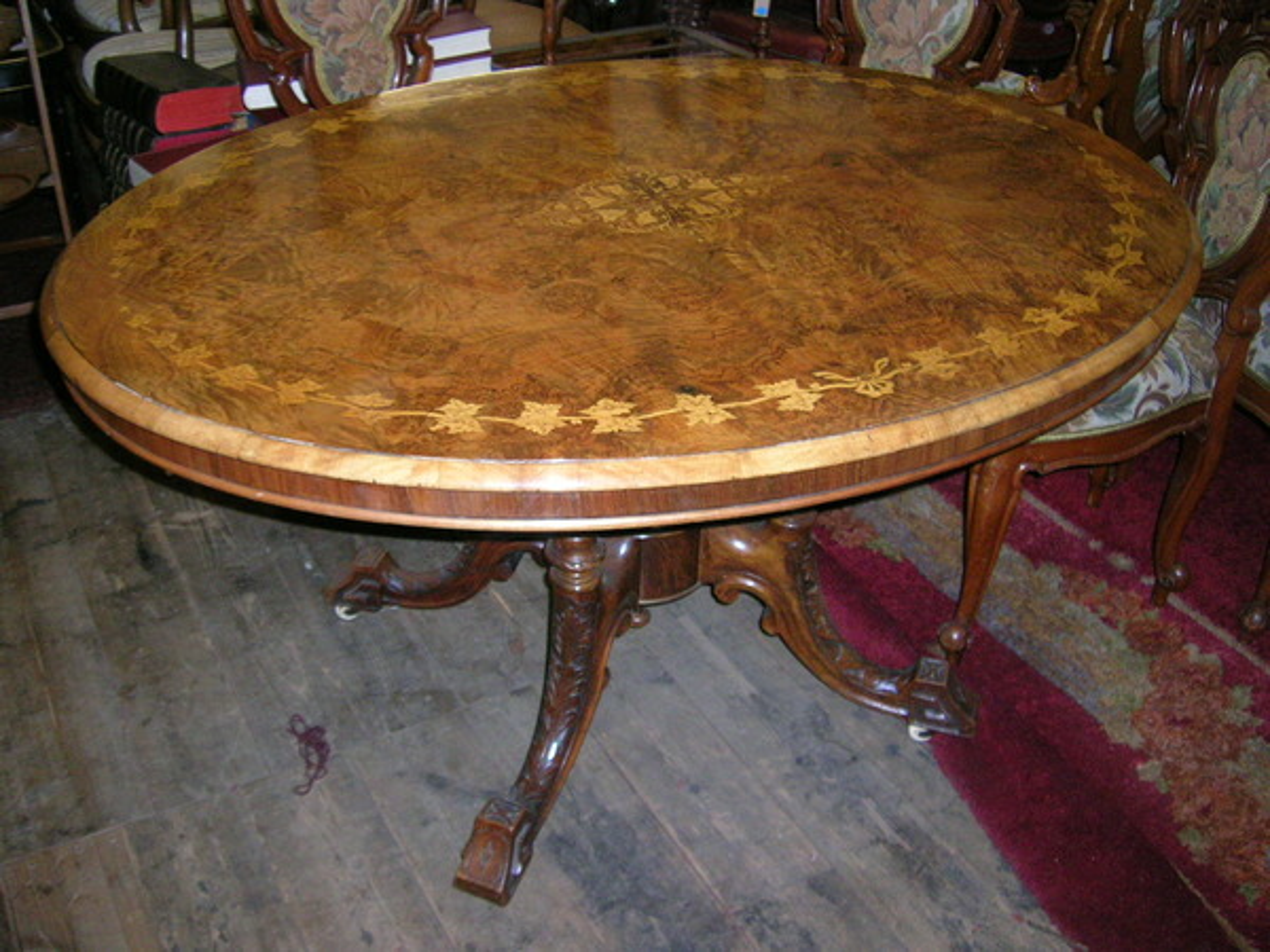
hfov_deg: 52.6
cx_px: 635
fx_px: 1284
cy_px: 476
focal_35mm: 35
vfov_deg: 40.7
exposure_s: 1/60.1
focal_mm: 5.4
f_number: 2.8
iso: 200
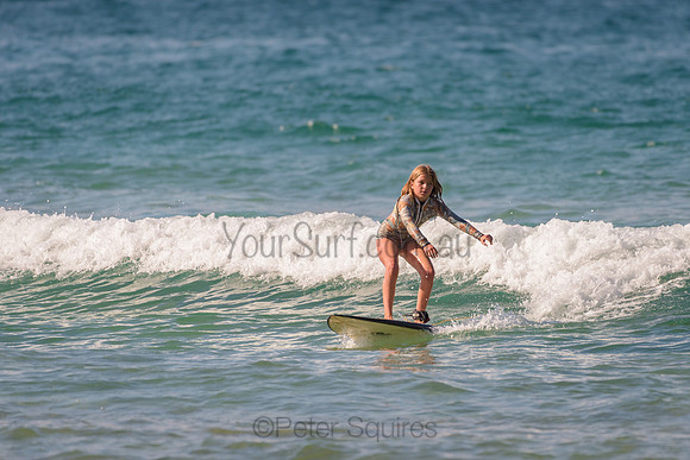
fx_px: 11758
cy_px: 236
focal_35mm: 613
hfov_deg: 3.4
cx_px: 406
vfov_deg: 2.2
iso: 125
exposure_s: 1/2000
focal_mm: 500
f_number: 5.6
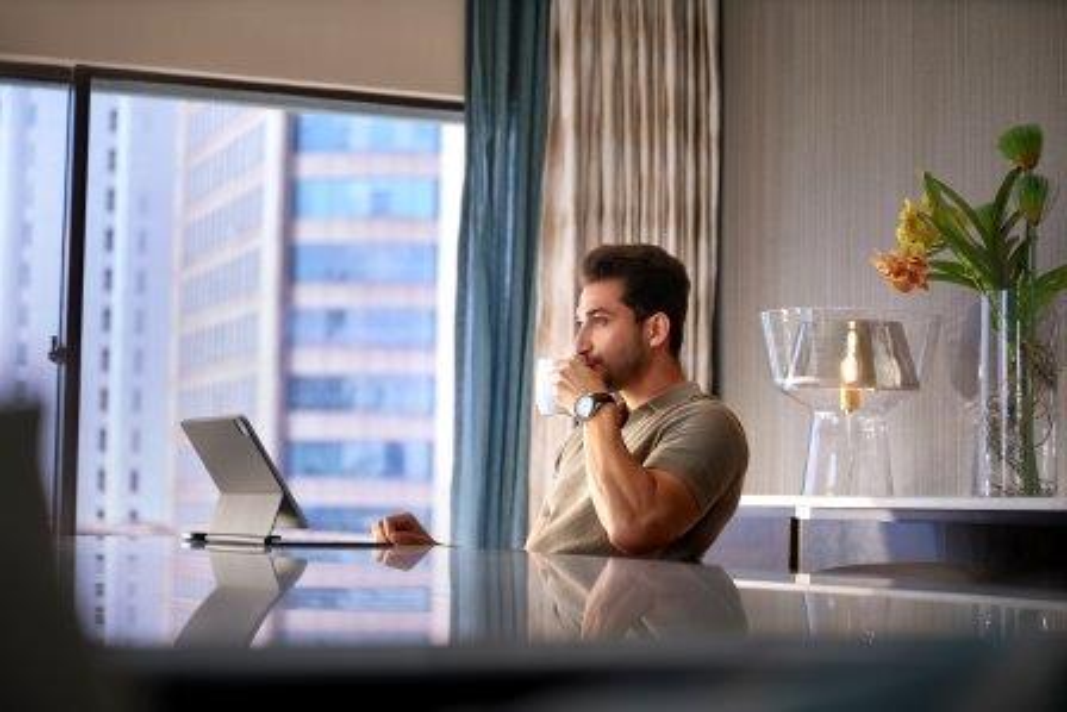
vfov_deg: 19.5
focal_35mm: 70
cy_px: 356
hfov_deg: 28.8
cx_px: 534
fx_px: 2075
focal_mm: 70
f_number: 2.8
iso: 200
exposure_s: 1/200
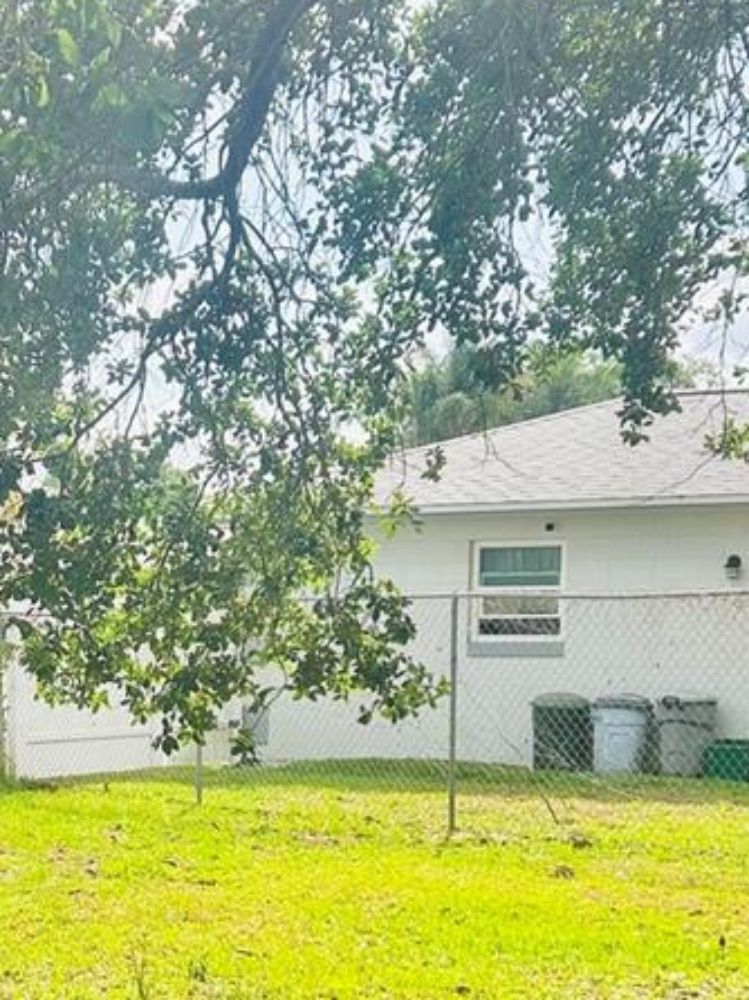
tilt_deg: -7.1
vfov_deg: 27.0
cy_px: 854
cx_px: 112
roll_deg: +0.5
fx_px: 2021
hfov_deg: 20.7
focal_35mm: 70
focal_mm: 5.7
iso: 50
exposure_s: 1/1112
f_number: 1.5
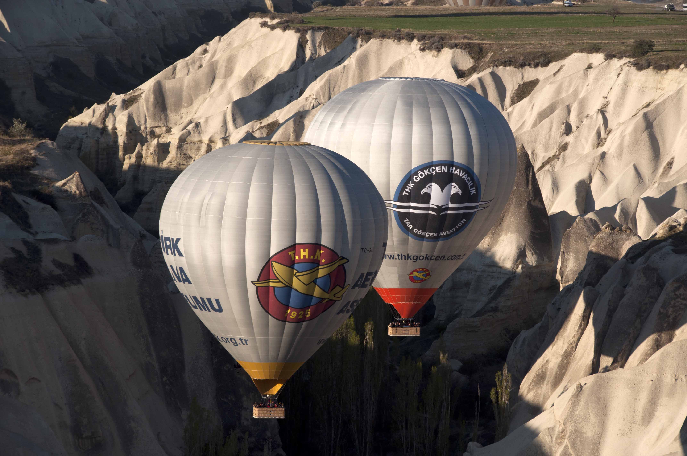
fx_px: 3488
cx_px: 344
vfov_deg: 7.5
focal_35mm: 183
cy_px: 228
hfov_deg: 11.2
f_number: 10
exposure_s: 1/400
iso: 200
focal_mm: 122
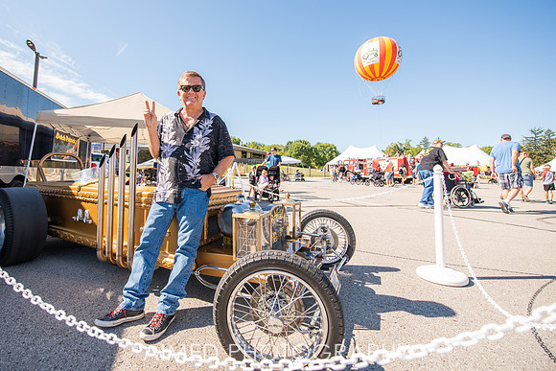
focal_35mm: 16
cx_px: 234
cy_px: 156
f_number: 4
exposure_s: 1/800
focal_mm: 14
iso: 160
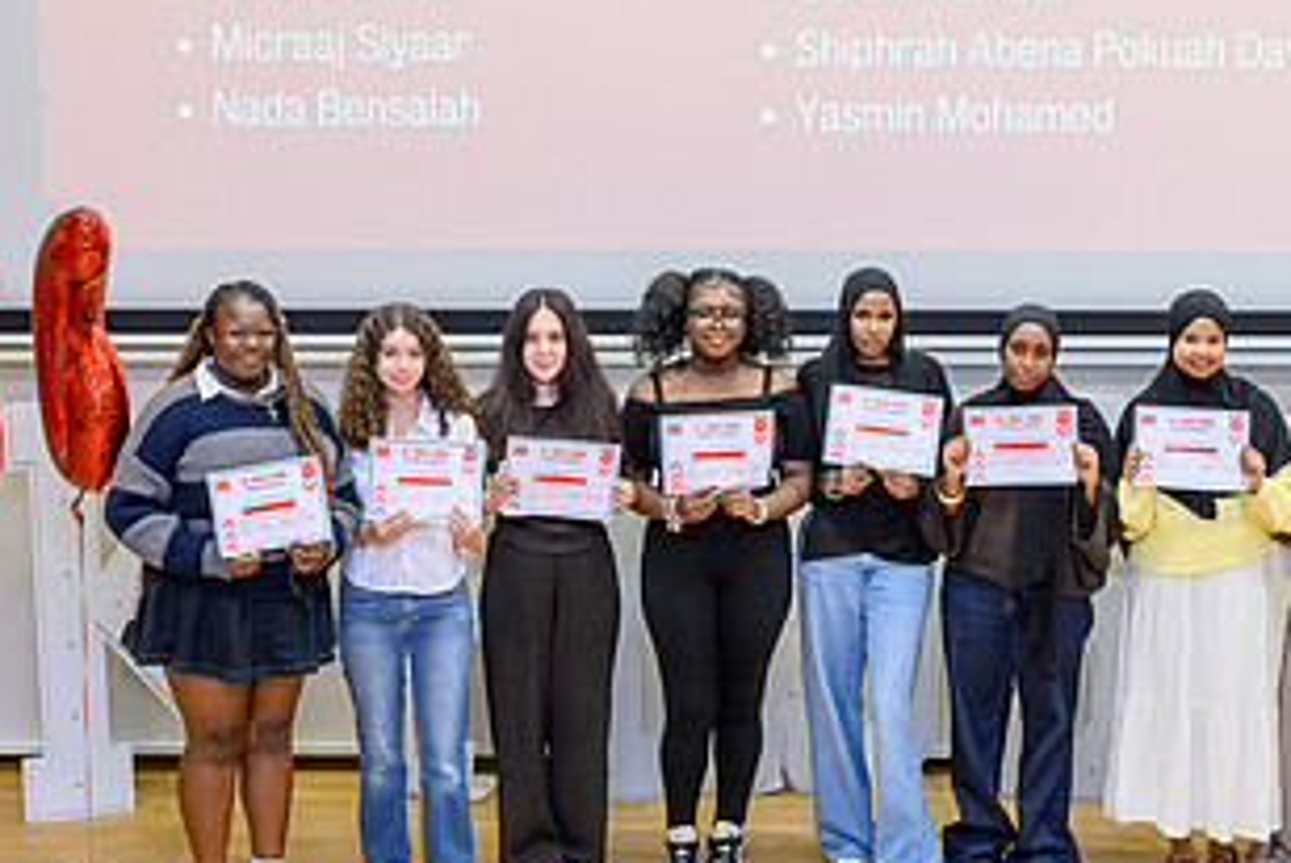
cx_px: 629
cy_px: 258
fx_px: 2728
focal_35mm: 76
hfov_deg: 26.6
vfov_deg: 17.9
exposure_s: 1/200
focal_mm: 40
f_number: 2.8
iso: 1250
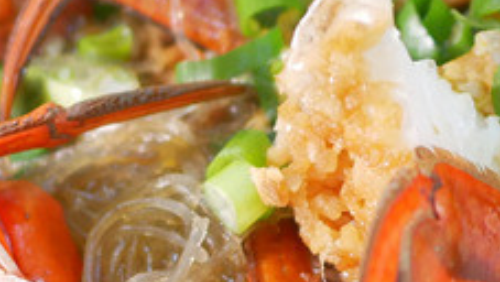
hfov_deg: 14.9
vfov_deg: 8.4
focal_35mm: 144
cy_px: 216
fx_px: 1910
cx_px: 143
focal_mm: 15
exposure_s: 1/60
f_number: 1.7
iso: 800
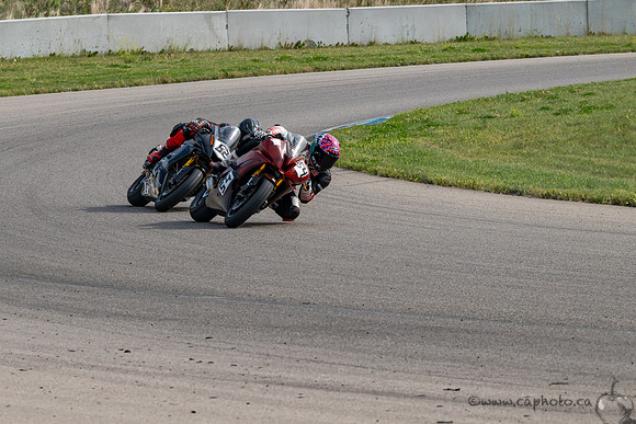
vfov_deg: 4.8
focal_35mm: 289
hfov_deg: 7.1
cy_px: 161
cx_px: 221
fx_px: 5115
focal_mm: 220
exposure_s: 1/800
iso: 500
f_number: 11
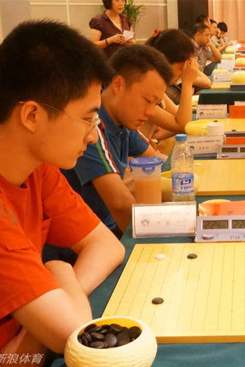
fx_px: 602
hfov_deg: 22.2
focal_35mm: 59
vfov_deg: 33.9
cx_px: 242
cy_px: 184
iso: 6400
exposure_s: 1/15
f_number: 10
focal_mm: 26
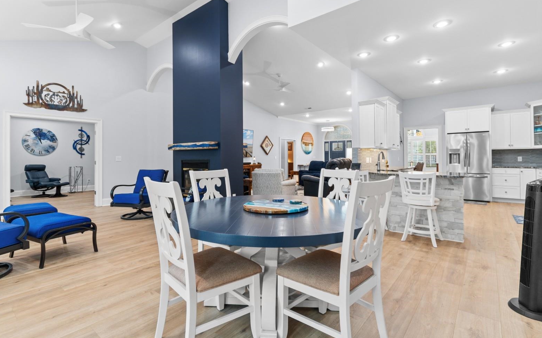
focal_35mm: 17
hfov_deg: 94.4
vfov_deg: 67.9
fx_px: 251
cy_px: 156
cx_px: 268
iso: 100
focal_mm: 11
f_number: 4.8
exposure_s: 1/5
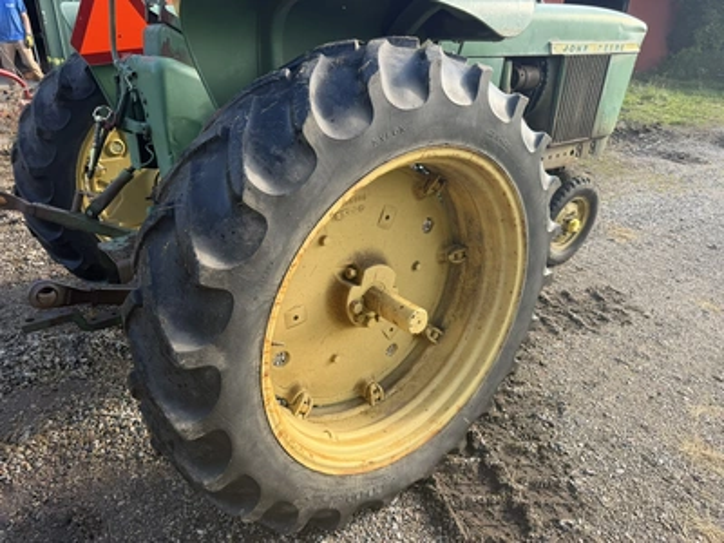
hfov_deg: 71.6
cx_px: 362
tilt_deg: -20.7
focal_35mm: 24
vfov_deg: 56.8
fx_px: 502
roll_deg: -2.3
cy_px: 272
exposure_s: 1/551
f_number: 1.78
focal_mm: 6.76
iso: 80
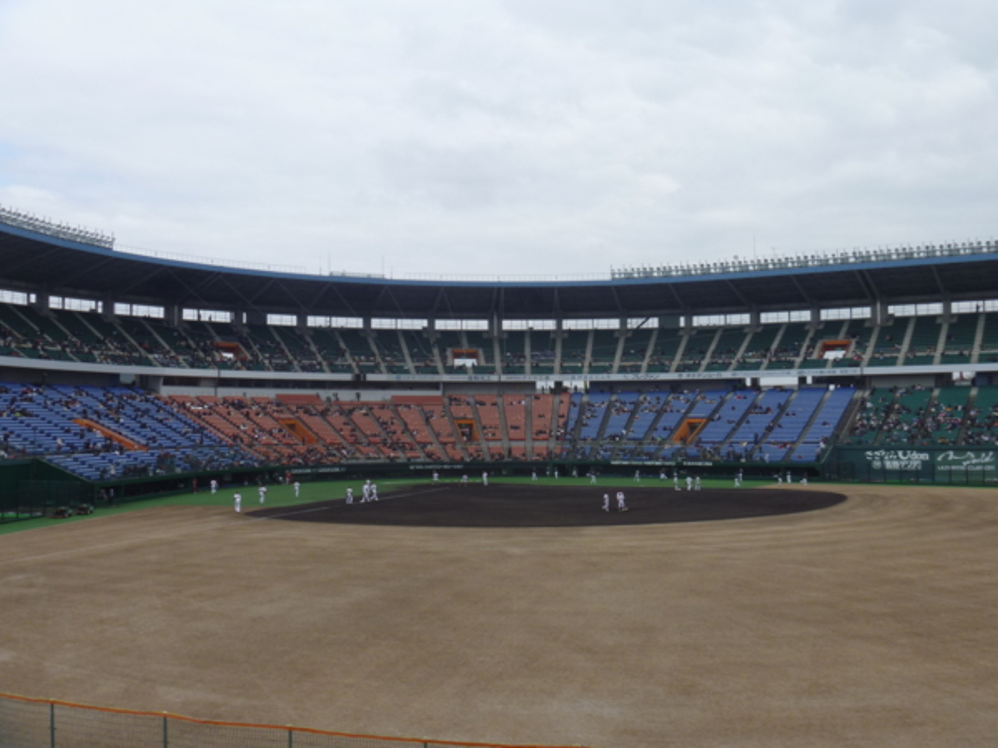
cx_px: 499
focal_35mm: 35
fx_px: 1009
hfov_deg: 52.6
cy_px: 374
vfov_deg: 40.7
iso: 80
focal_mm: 6.3
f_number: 5.6
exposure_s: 1/250
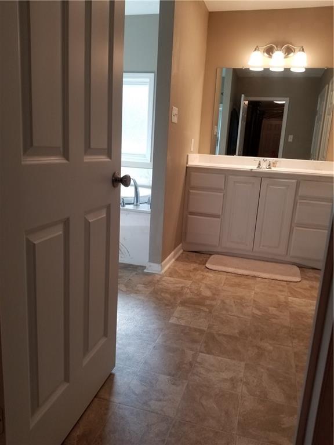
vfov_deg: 67.3
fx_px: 334
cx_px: 167
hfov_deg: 53.1
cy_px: 222
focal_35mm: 26
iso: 64
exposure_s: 1/60
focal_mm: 4.25
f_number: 1.7
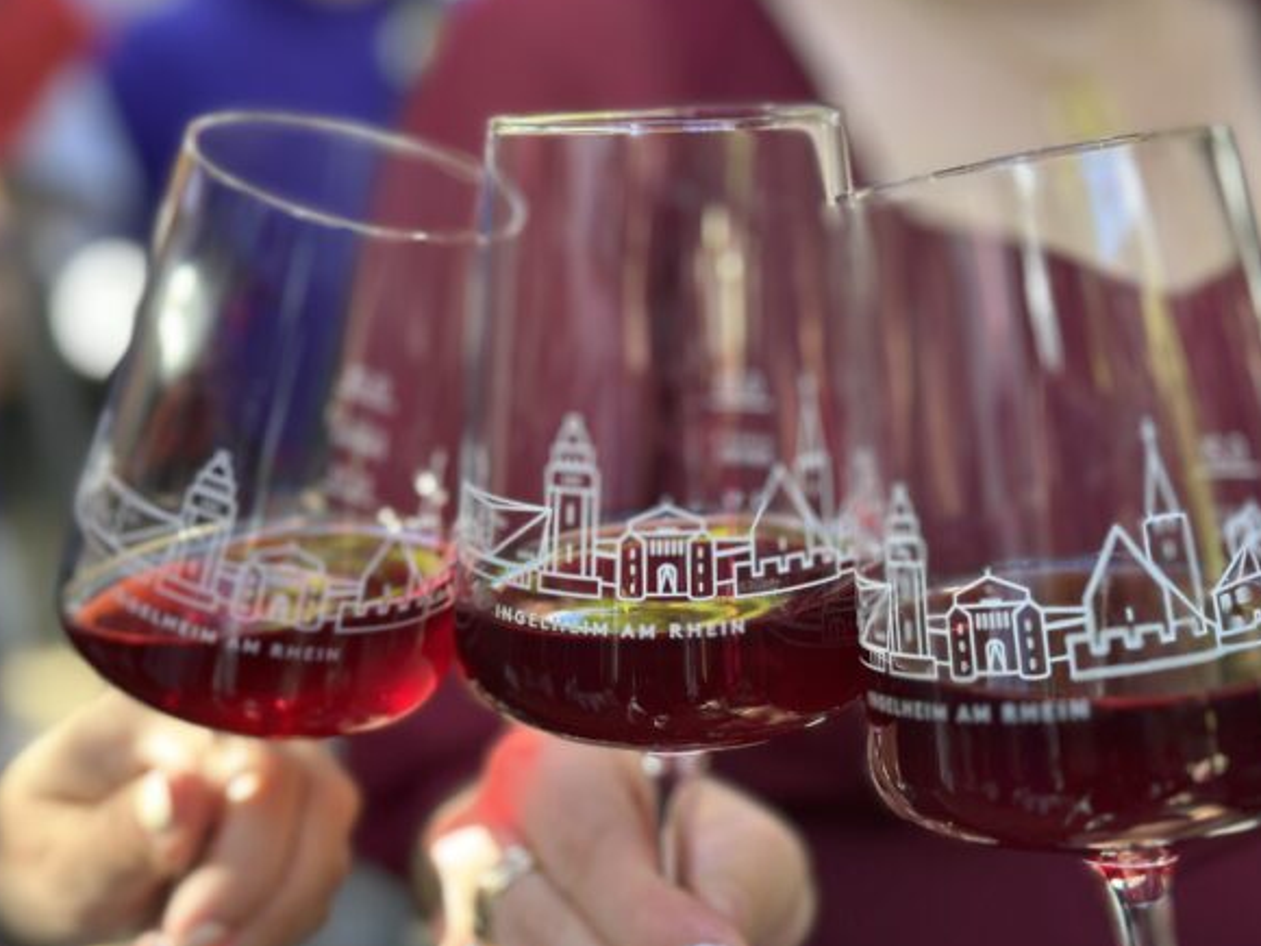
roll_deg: +5.5
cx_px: 630
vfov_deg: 27.5
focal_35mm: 53
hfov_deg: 36.2
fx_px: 1931
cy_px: 491
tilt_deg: -15.2
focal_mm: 6.86
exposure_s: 1/143
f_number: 1.78
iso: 80
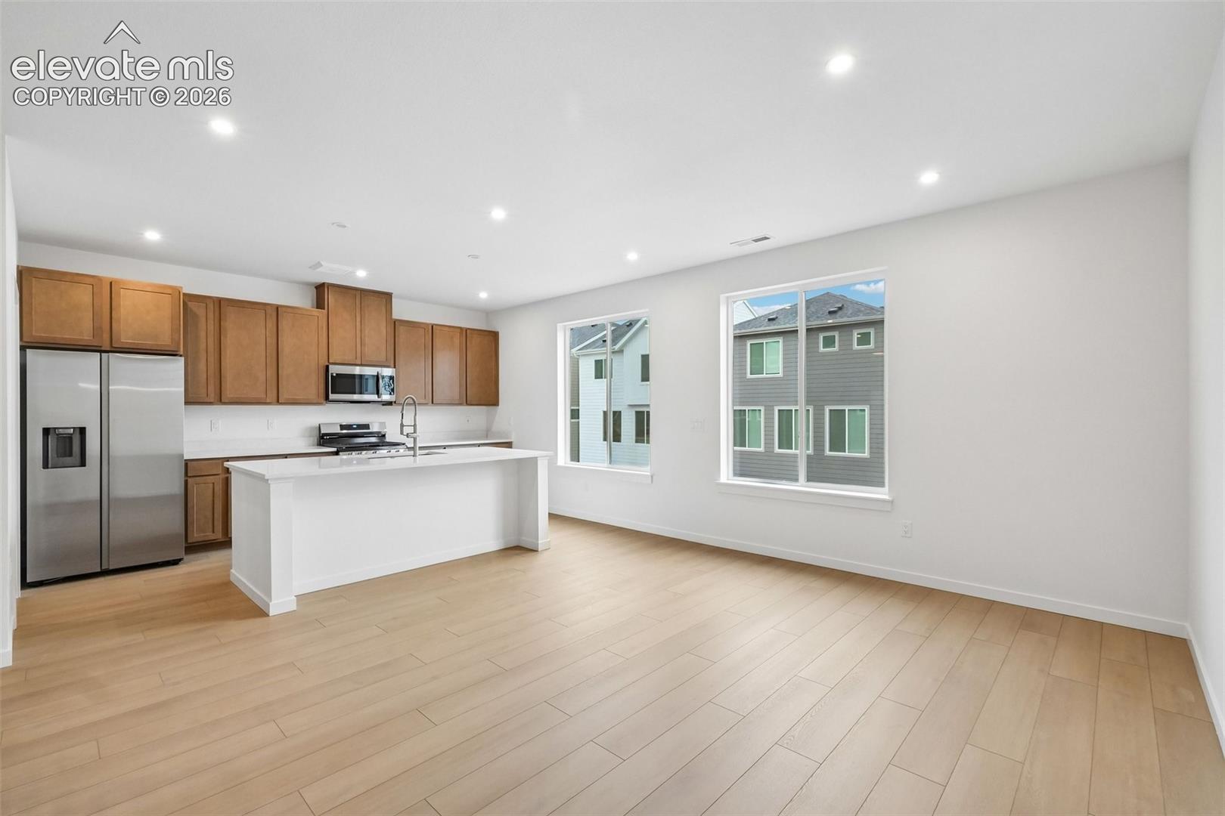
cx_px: 612
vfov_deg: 77.3
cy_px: 408
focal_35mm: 15
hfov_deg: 100.4
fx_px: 510
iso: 800
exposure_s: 1/25
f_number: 8
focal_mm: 10
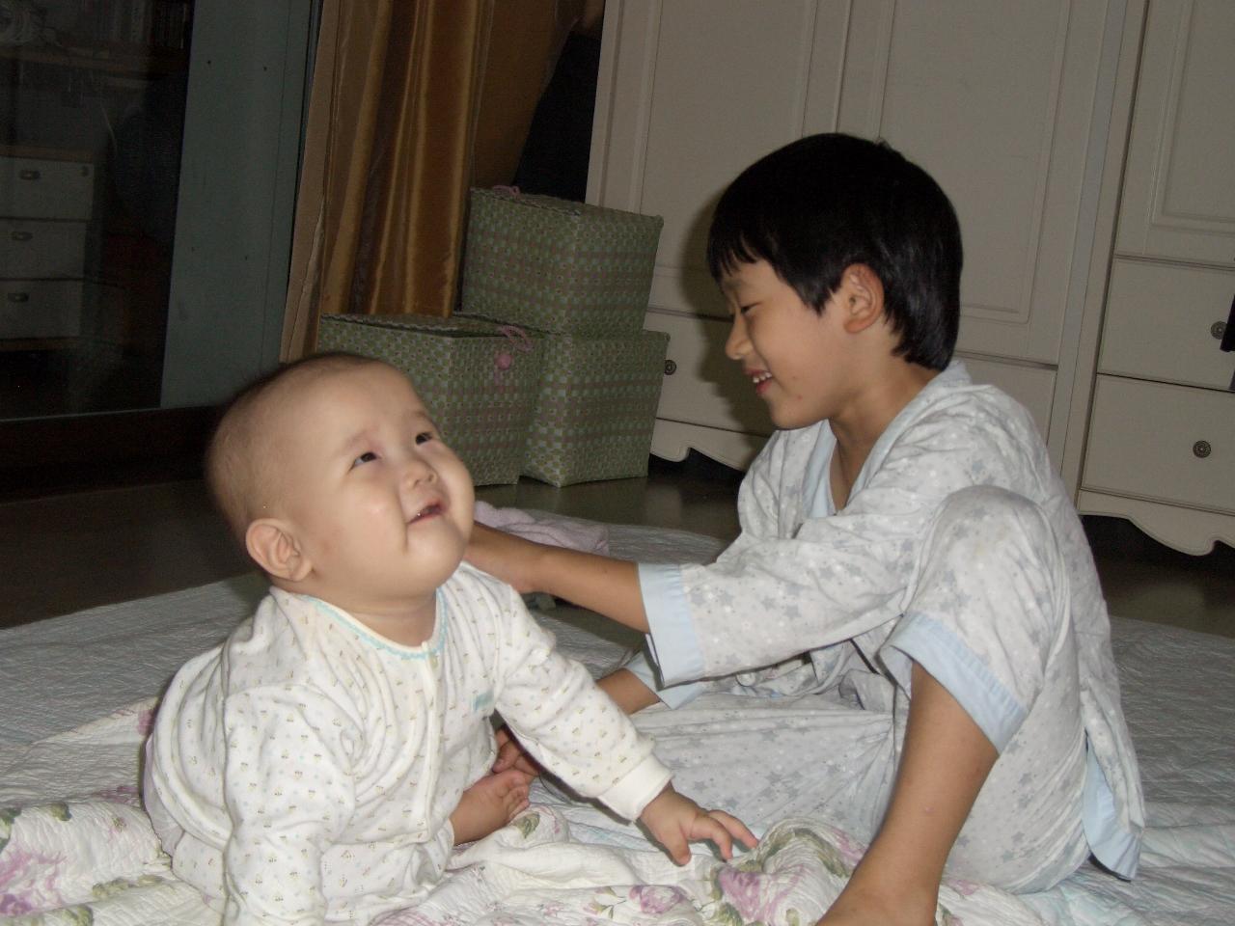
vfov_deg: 27.5
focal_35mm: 53
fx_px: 1891
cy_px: 463
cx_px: 618
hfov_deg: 36.2
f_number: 3.2
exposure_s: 1/60
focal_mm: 11.3
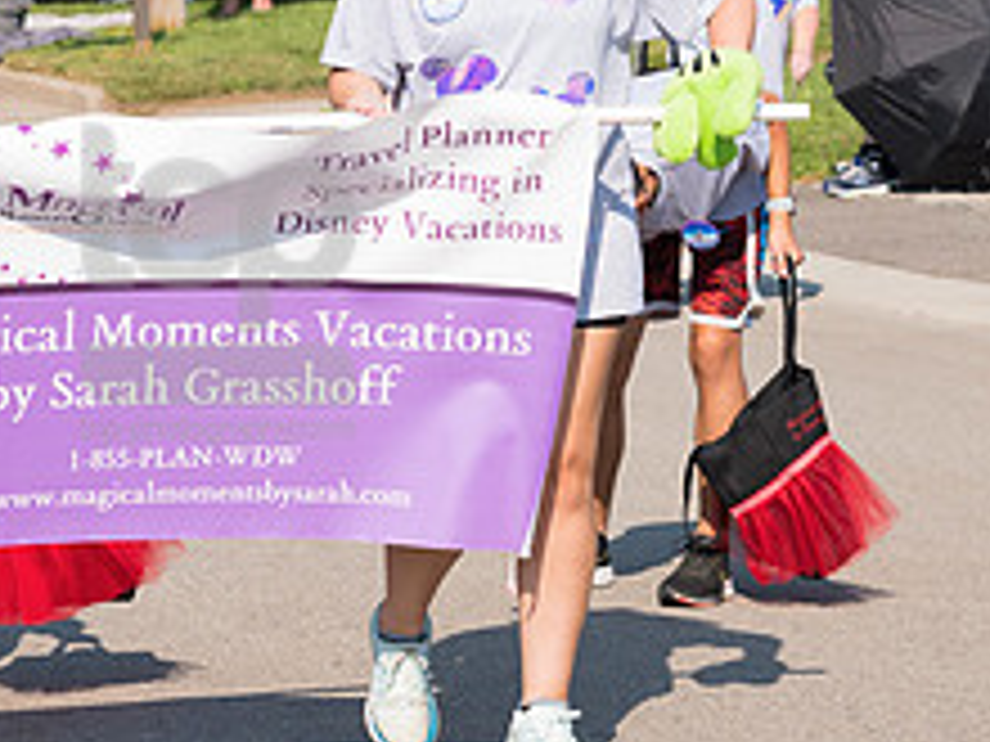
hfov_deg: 9.1
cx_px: 220
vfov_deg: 6.9
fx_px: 6177
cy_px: 286
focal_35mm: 216
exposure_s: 1/800
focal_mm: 85
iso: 320
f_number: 6.3
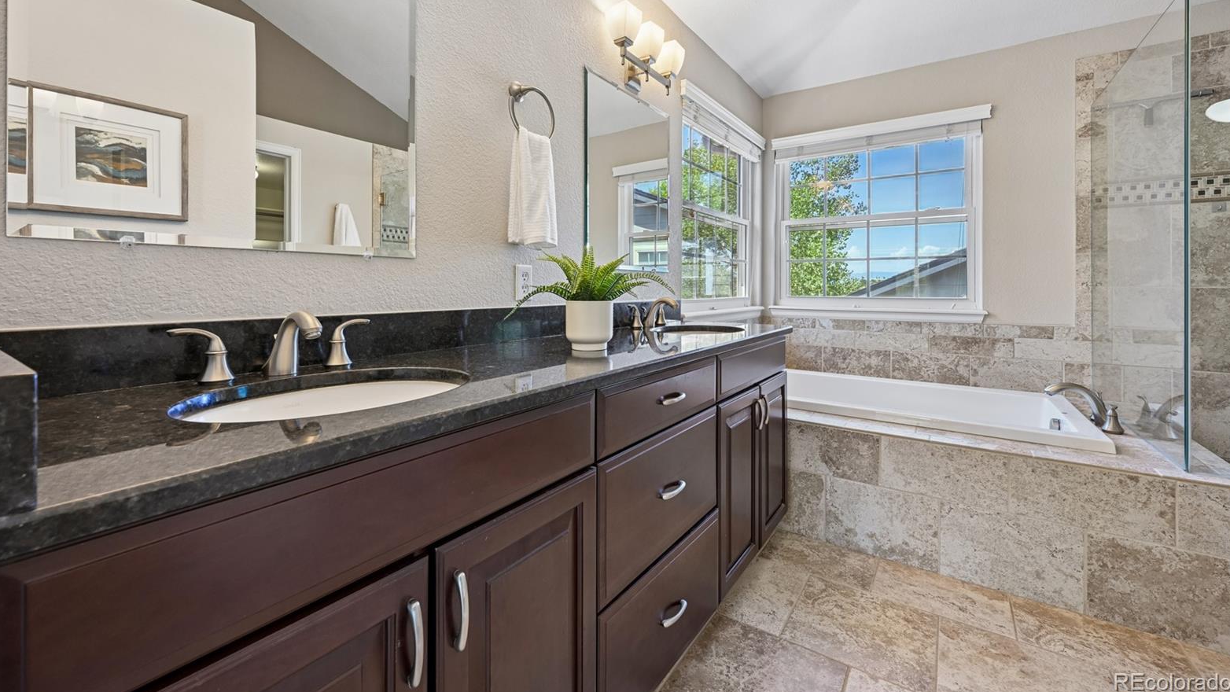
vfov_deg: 69.9
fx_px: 489
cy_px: 279
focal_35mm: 15
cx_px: 612
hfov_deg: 103.0
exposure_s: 1/13
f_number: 10
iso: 400
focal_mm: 14
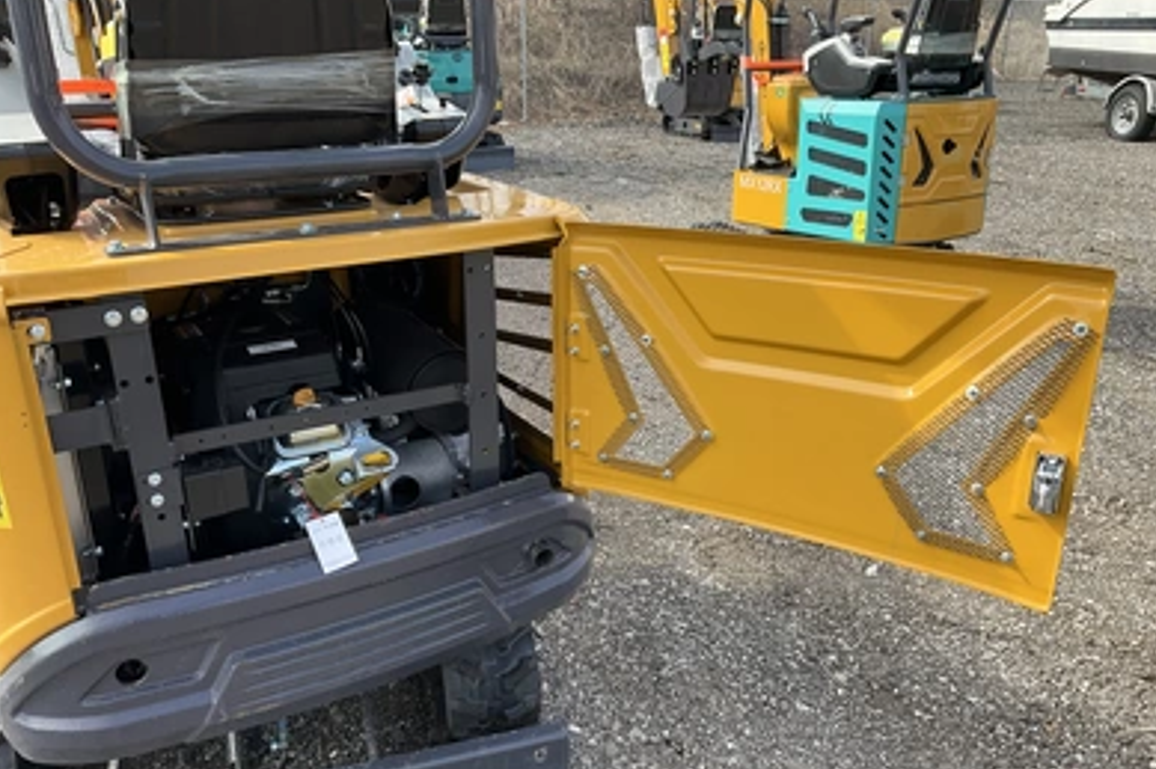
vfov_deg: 42.2
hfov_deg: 60.3
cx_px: 579
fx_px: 995
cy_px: 425
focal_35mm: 31
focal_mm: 3
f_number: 1.8
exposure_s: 1/540
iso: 25
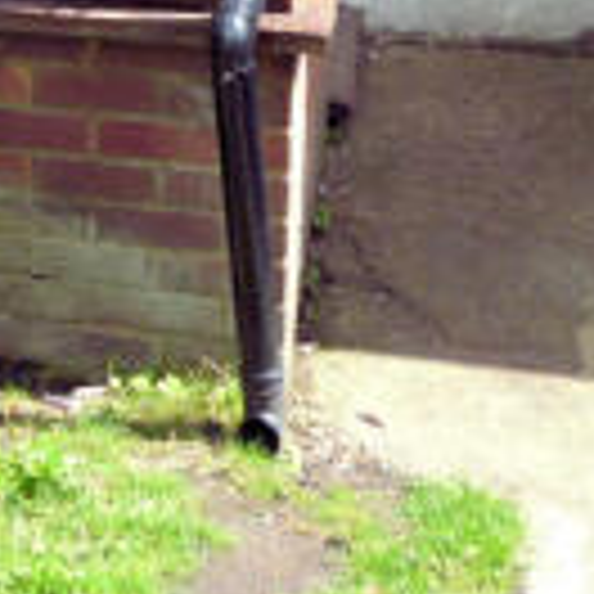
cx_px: -133
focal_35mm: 109
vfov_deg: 14.8
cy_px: -317
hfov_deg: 15.4
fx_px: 2116
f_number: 3.1
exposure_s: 1/320
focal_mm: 5
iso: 100
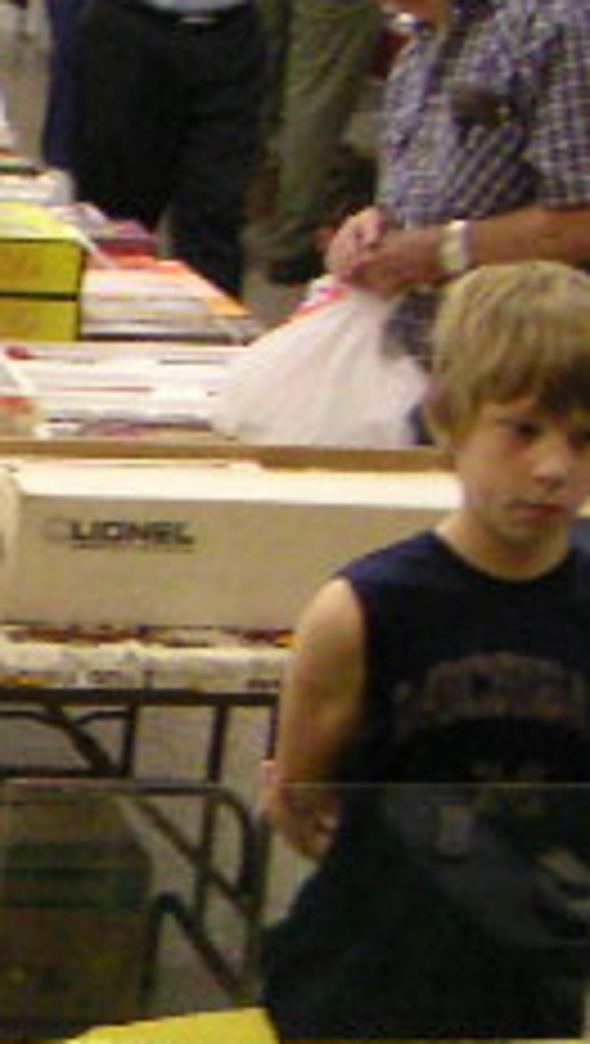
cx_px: -730
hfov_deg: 9.3
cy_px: 878
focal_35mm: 120
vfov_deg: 17.7
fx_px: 3328
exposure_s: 1/30
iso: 400
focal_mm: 5.3
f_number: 2.9
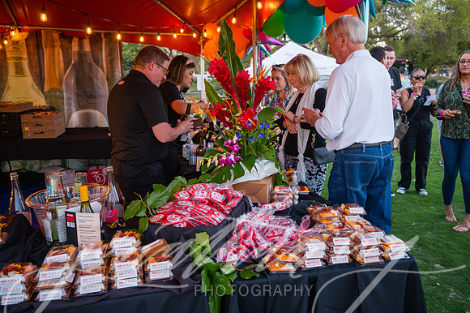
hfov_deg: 67.7
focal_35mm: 27
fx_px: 350
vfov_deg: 48.1
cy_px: 157
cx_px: 239
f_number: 4
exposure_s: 1/320
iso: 1250
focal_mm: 26
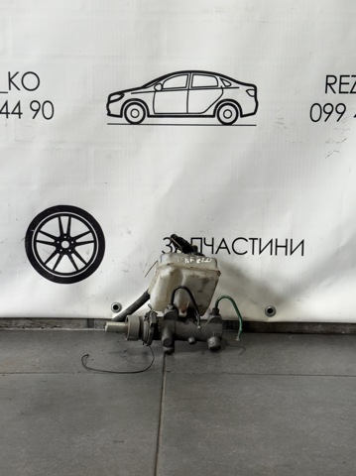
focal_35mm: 48
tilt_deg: -8.3
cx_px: 178
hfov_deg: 30.2
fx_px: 659
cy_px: 238
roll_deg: -0.4
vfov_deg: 39.7
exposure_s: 1/100
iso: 80
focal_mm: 6.76
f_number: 1.78
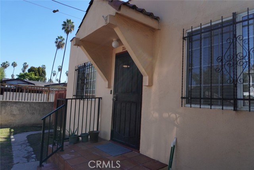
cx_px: 127
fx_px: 169
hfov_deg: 73.7
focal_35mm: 24
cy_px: 85
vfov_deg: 53.2
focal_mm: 16
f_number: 5.6
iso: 320
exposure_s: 1/1000
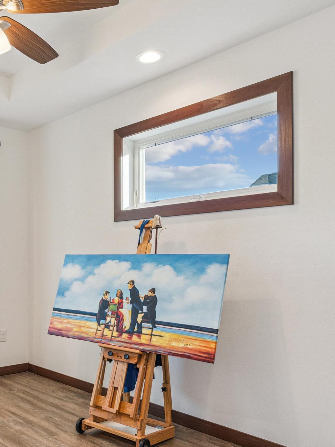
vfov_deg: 53.6
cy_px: 266
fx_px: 439
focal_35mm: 34
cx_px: 21
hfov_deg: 38.3
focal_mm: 16
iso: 800
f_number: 10
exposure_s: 1/60
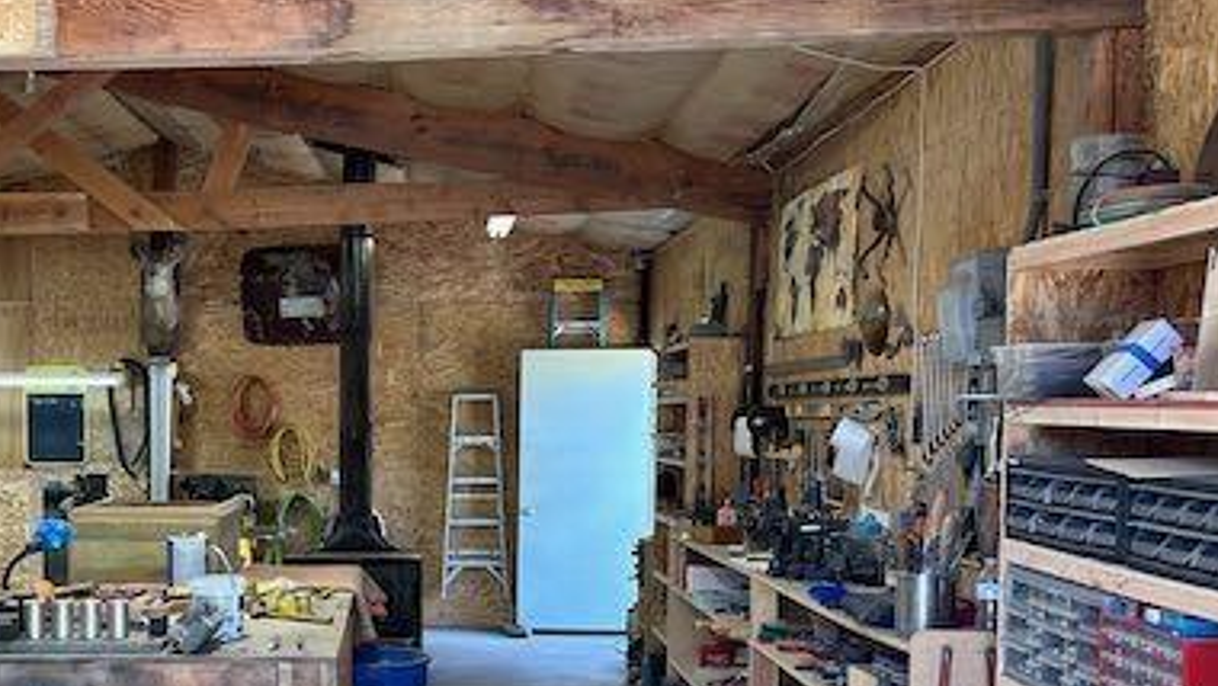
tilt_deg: -2.8
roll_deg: +1.8
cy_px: 503
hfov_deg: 44.6
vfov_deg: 26.8
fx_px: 1421
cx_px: 282
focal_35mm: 44
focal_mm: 6.86
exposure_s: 1/120
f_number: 1.78
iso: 100
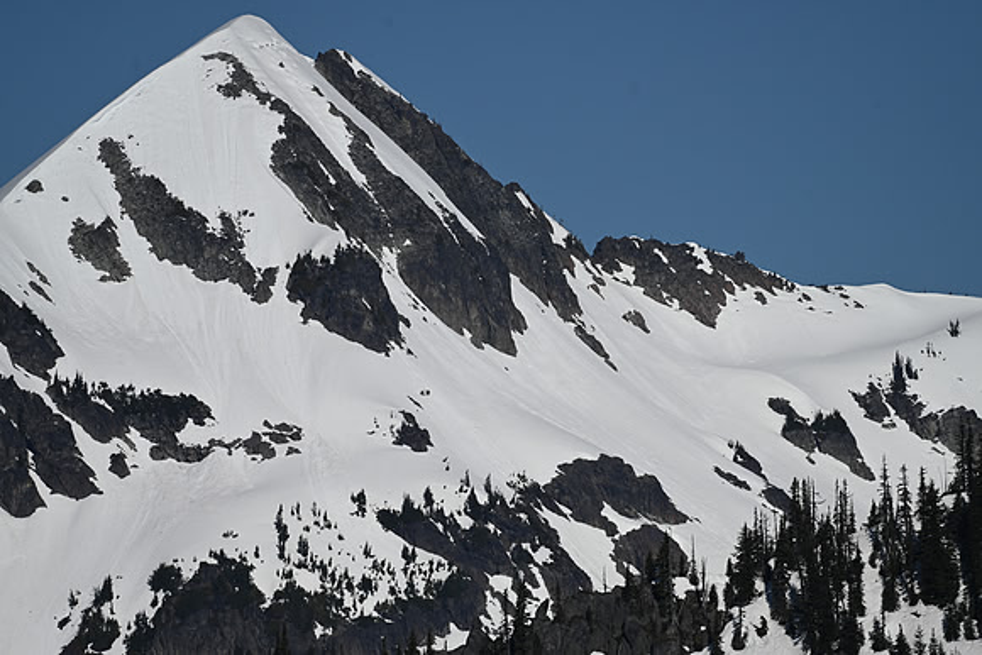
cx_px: 491
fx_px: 16370
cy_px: 328
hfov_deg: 3.4
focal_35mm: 600
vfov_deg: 2.3
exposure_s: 1/2000
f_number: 6.3
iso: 100
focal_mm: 600
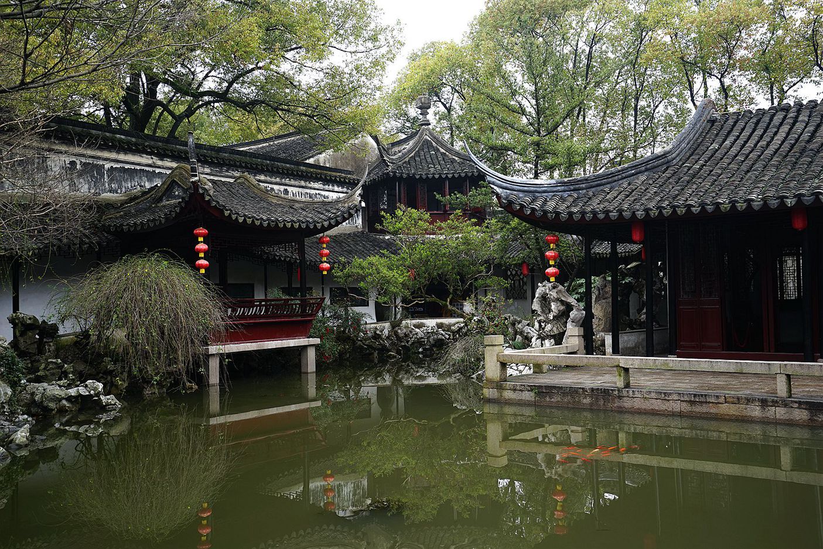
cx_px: 412
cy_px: 274
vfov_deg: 37.9
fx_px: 800
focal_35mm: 35
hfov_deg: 54.4
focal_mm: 35
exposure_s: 1/80
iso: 250
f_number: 6.3
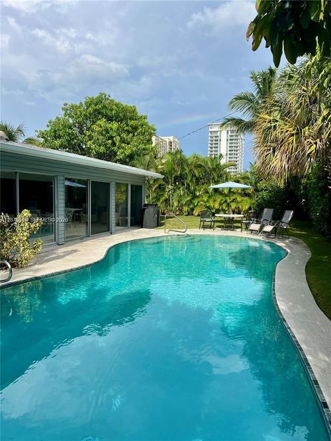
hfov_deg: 53.0
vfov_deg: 67.3
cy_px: 220
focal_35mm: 26
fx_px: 332
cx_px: 166
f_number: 1.5
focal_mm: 5.7
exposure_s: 1/4831
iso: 50
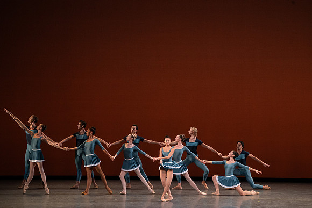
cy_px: 104
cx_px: 156
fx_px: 1569
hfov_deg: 11.4
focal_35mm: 181
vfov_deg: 7.6
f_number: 9
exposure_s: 1/400
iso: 5000
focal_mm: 181
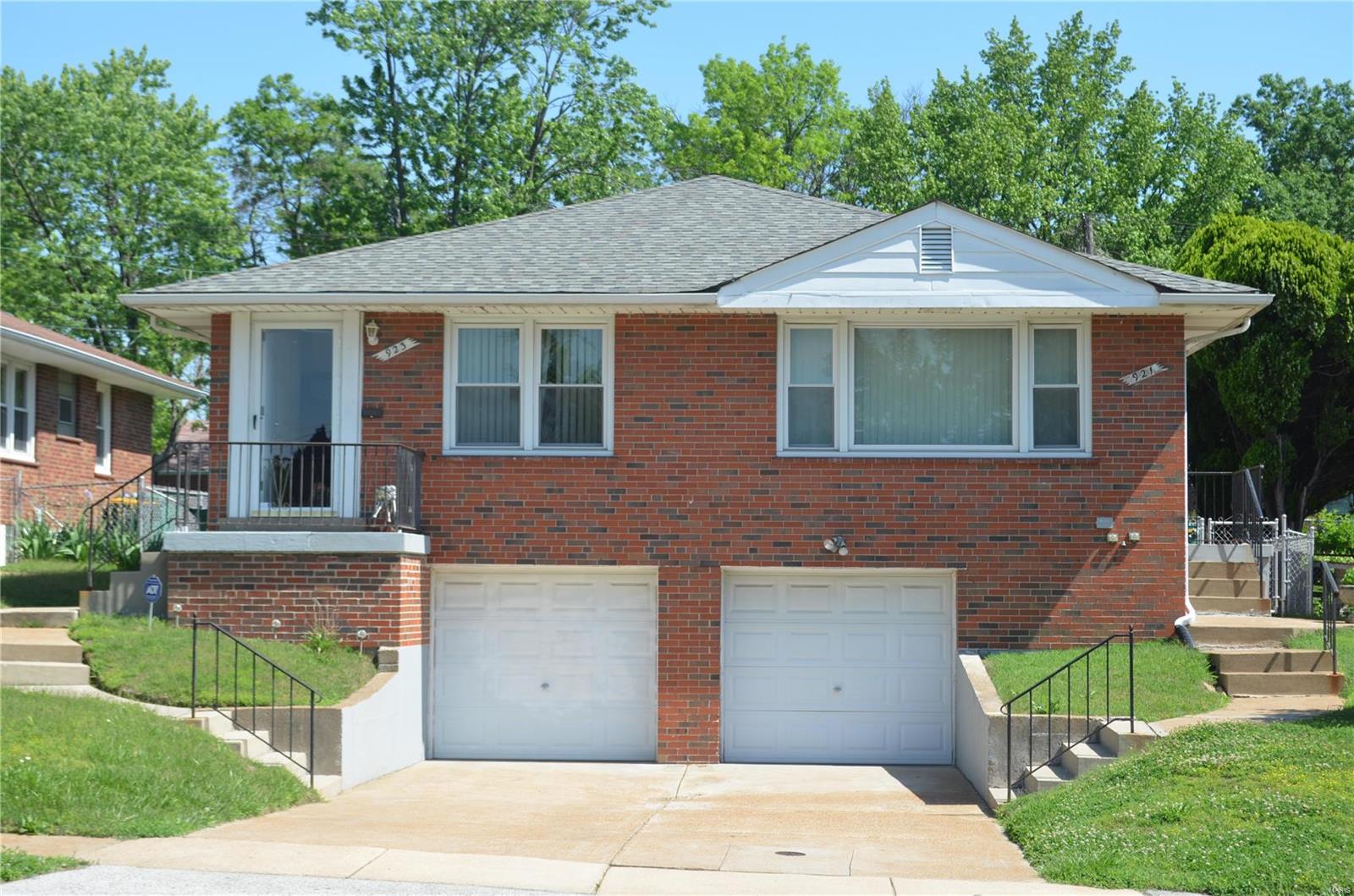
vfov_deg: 22.5
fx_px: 2252
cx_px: 677
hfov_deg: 33.5
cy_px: 448
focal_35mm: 60
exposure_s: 1/250
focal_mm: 40
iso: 140
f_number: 8
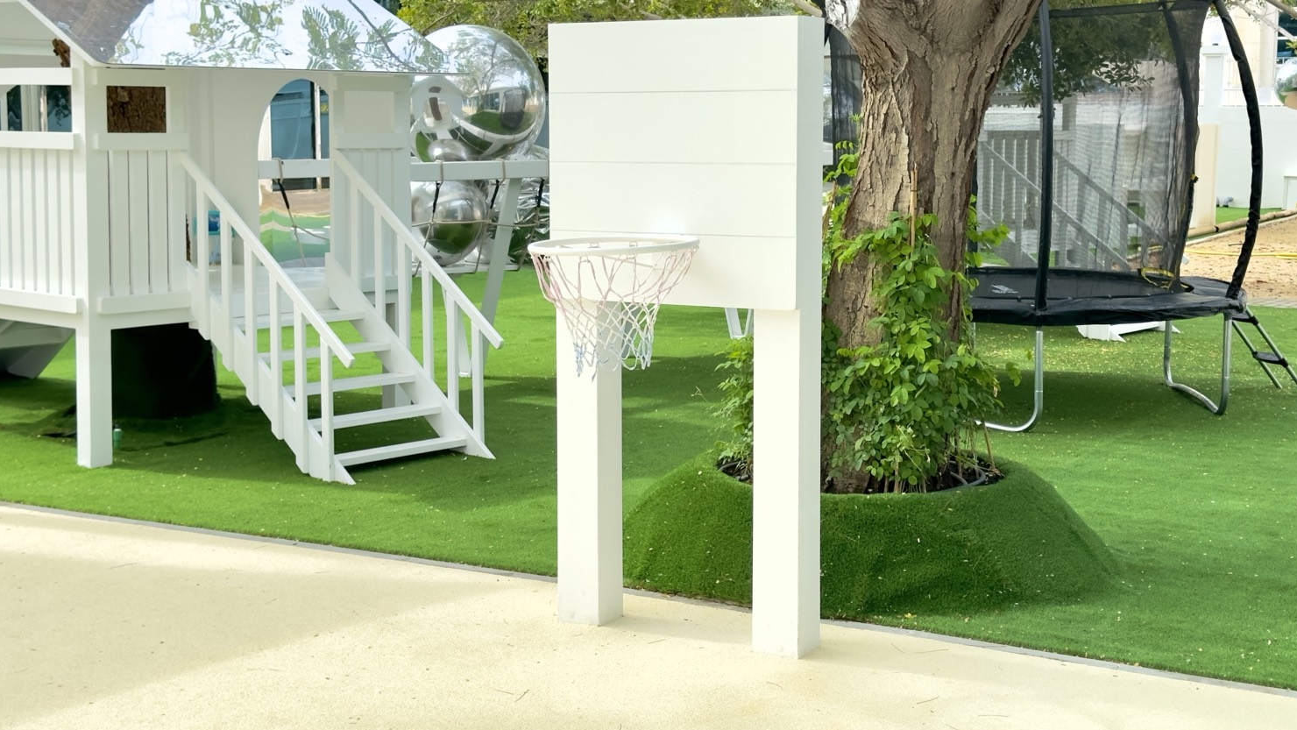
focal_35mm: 53
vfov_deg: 22.6
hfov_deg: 39.2
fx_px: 1823
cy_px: 283
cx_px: 656
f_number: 1.78
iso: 64
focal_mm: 6.86
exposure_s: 1/1565
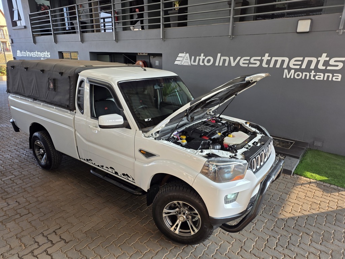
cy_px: 130
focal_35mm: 23
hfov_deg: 73.9
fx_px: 229
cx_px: 172
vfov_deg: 58.9
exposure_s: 1/180
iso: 64
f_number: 1.7
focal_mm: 6.25
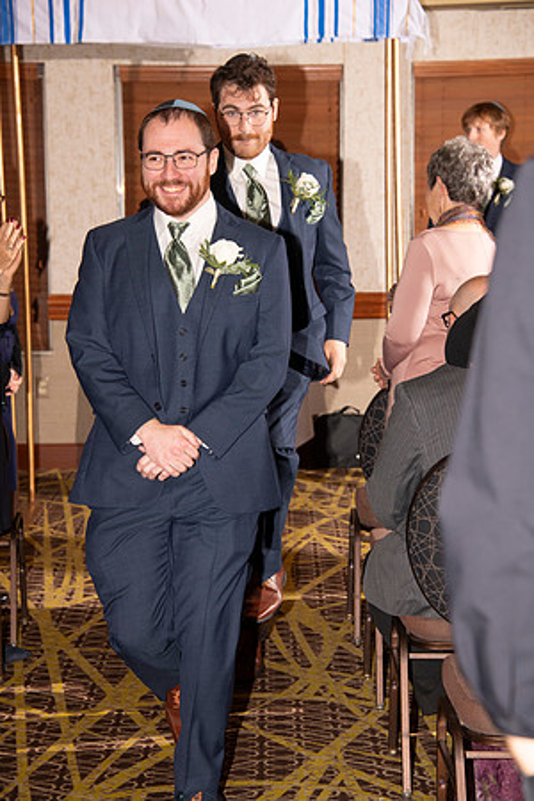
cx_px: 267
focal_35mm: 112
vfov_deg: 18.3
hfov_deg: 12.2
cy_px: 400
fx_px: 2492
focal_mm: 112
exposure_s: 1/160
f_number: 7.1
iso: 1000
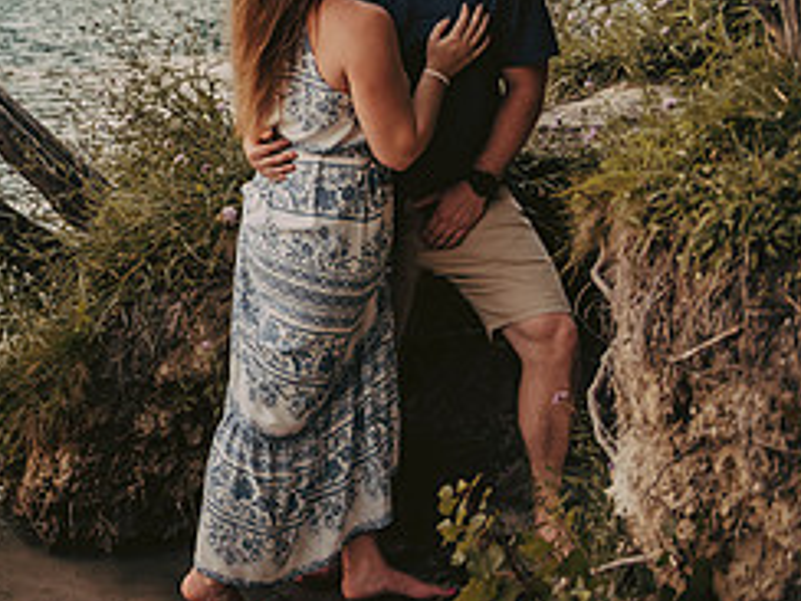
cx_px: -33
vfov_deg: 19.4
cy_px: 103
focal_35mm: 75
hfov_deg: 24.6
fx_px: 1735
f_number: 2.8
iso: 640
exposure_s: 1/1250
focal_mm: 31
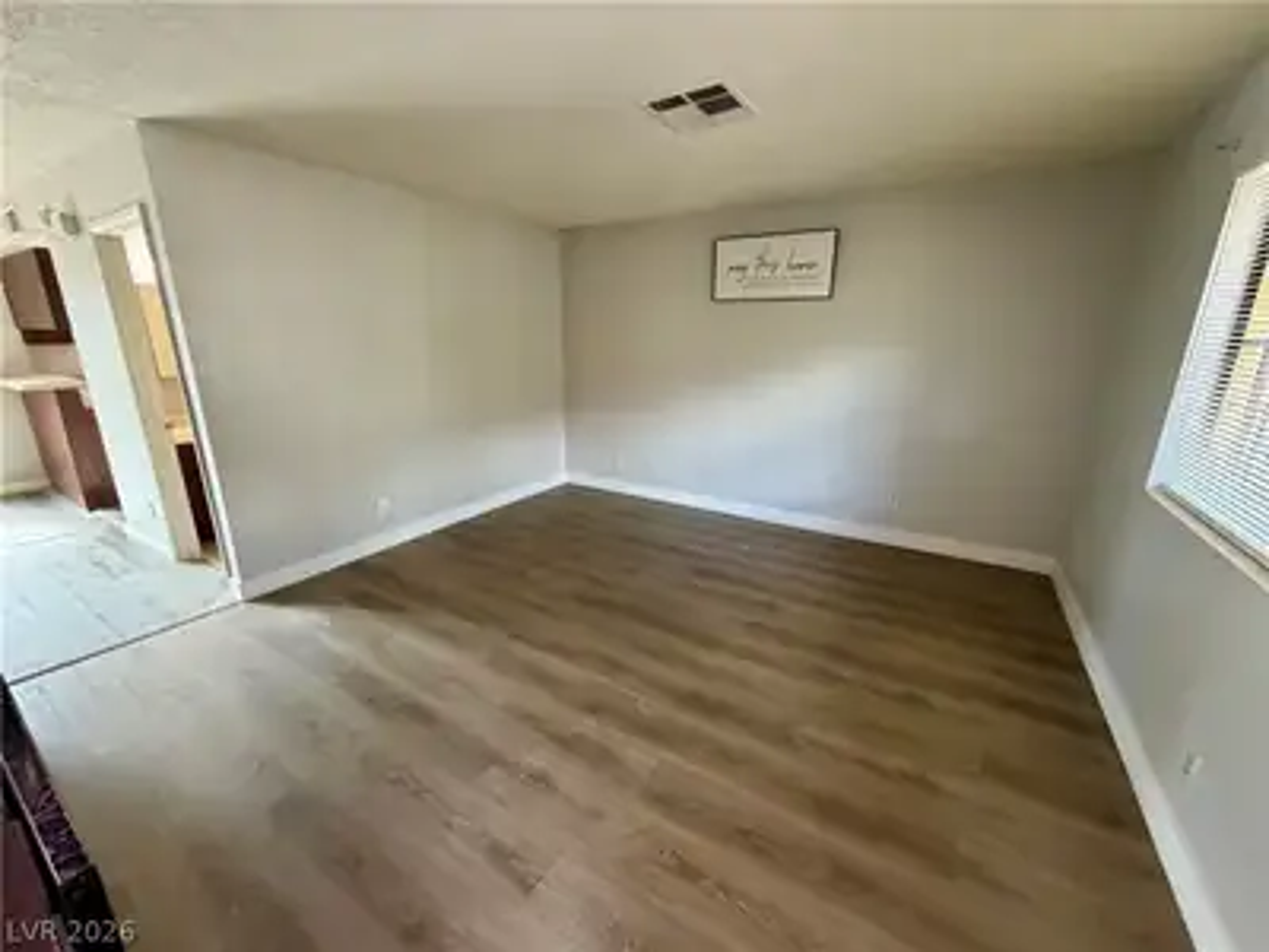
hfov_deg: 102.1
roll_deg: -0.7
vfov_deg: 85.7
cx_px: 634
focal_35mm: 14
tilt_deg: -15.7
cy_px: 476
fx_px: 513
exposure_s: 1/60
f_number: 2.2
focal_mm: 2.22
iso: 320
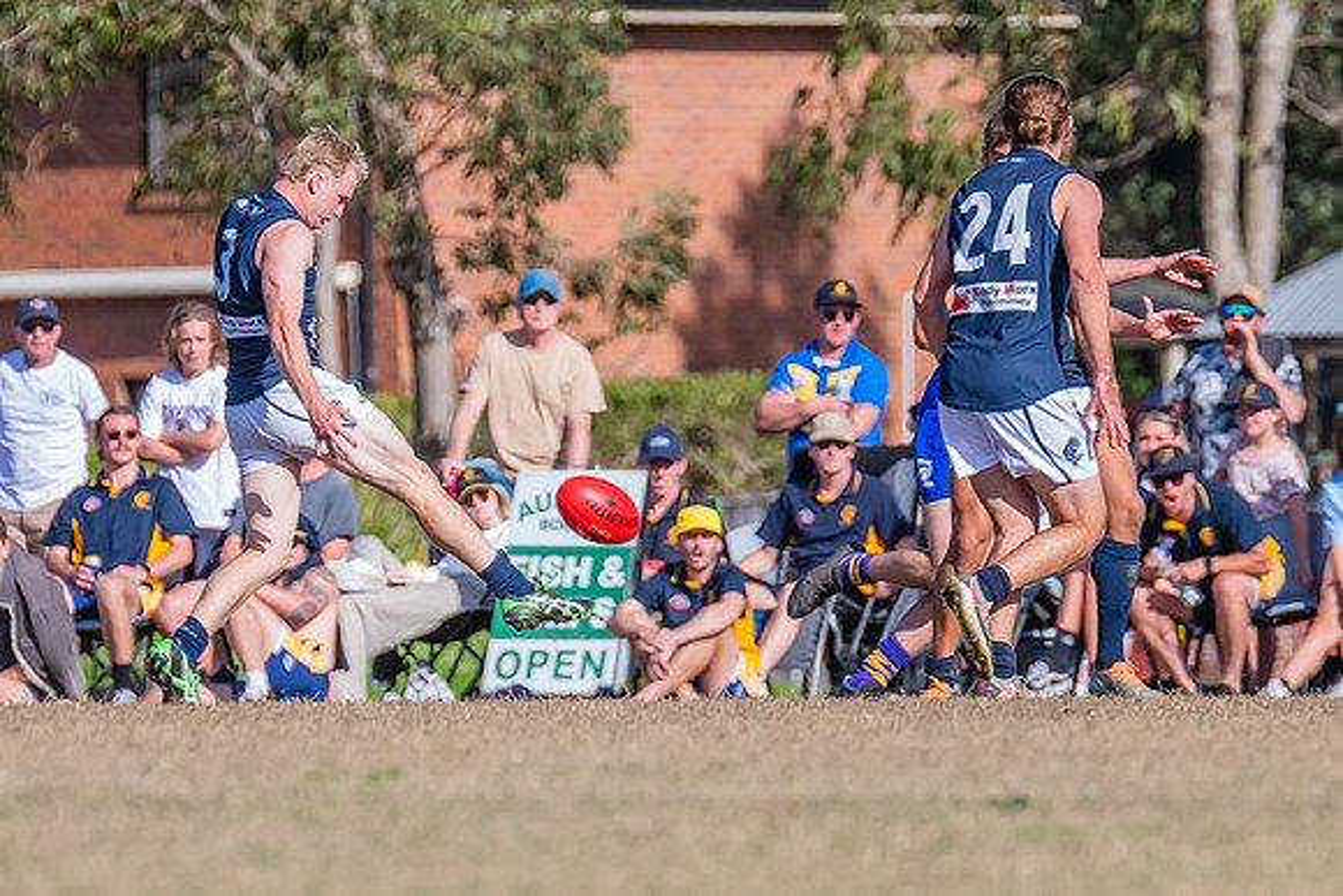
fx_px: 28252
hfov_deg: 2.7
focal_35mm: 757
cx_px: 369
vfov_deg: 1.8
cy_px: 385
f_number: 8
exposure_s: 1/2000
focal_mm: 420
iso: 800
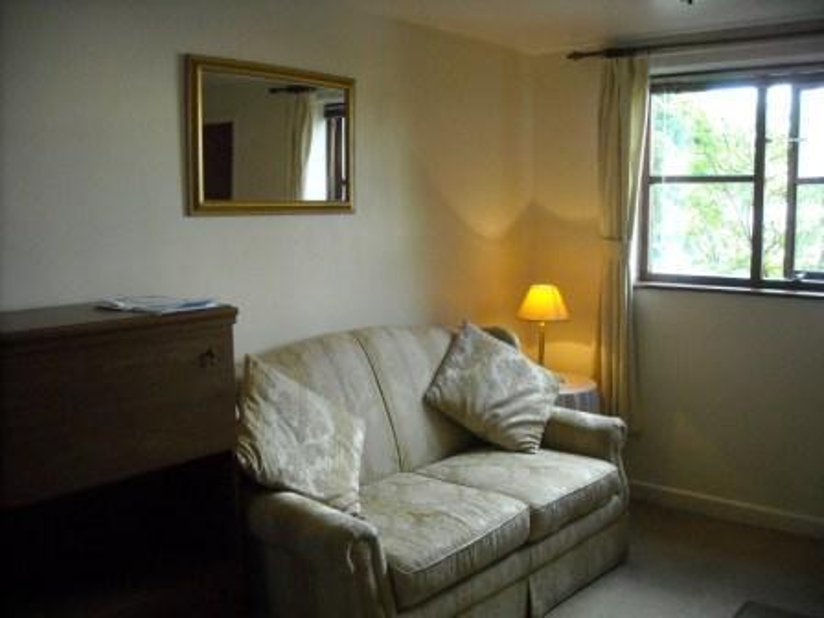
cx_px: 412
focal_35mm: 35
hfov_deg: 52.6
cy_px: 309
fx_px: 833
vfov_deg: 40.7
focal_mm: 5.7
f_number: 2.8
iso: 417
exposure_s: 1/176
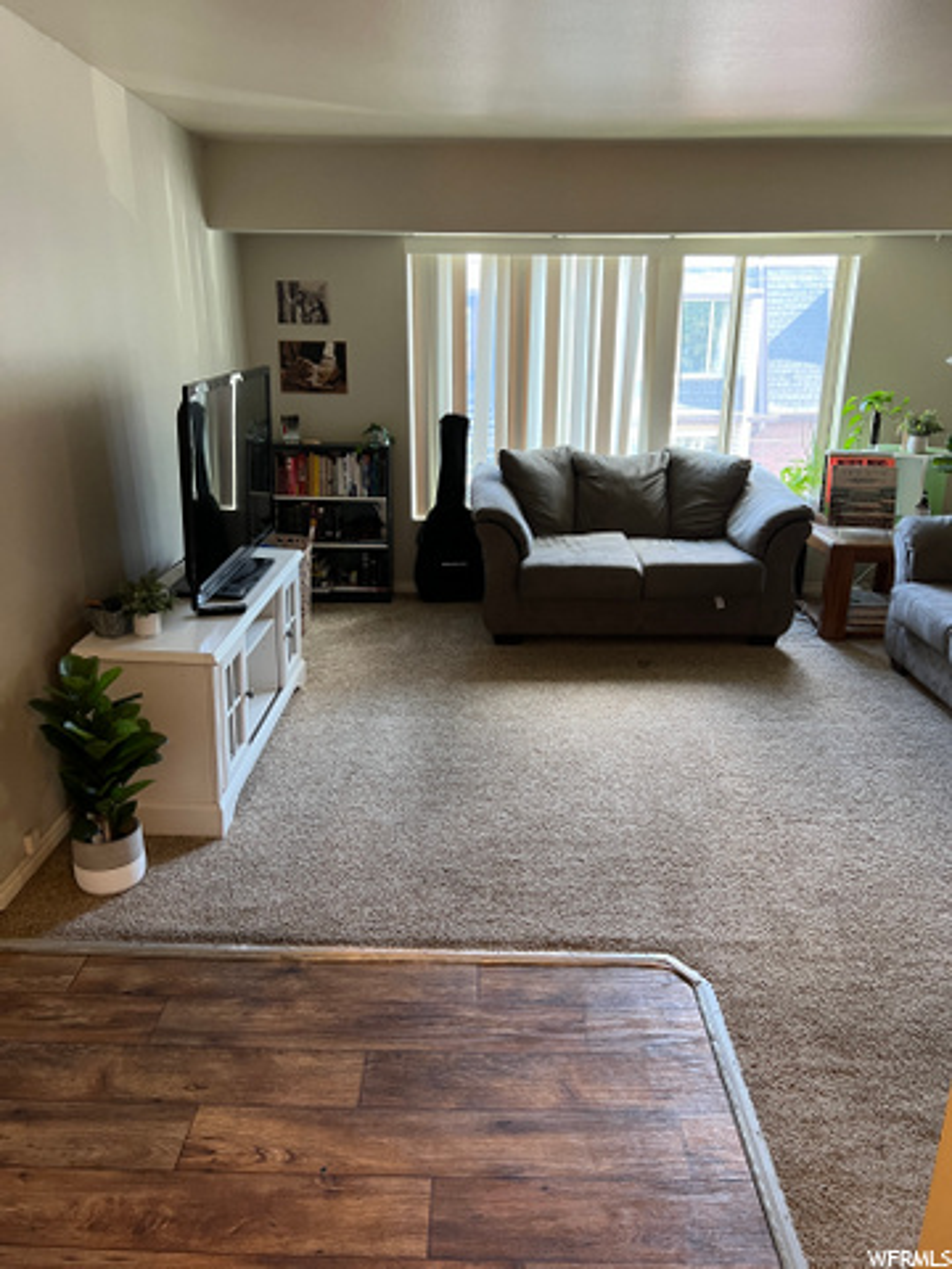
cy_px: 634
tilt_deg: -16.0
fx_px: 953
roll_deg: +1.1
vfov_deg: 67.3
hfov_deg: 53.1
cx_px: 476
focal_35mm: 26
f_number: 1.5
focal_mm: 5.7
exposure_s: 1/60
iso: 160
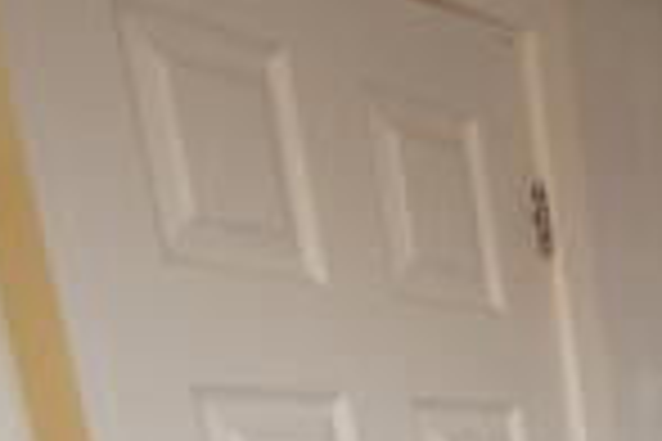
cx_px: 1016
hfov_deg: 23.5
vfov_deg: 15.3
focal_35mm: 67
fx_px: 1232
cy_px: 943
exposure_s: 1/40
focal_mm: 10
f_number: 4.5
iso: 200
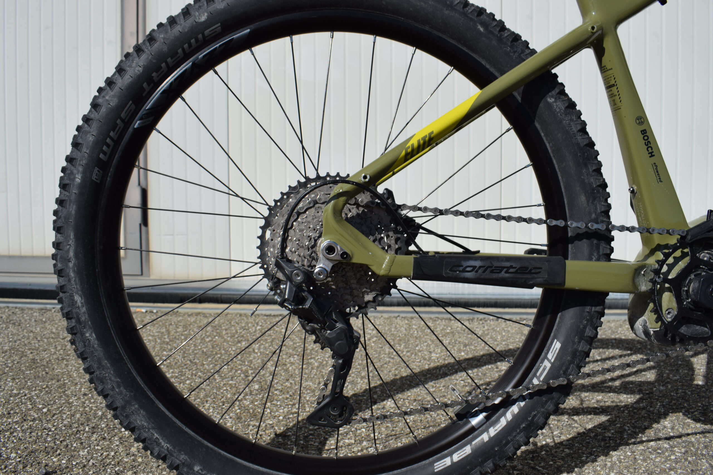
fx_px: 594
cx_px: 356
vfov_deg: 43.6
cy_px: 238
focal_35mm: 30
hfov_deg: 61.9
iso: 200
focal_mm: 20
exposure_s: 1/1000
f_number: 8
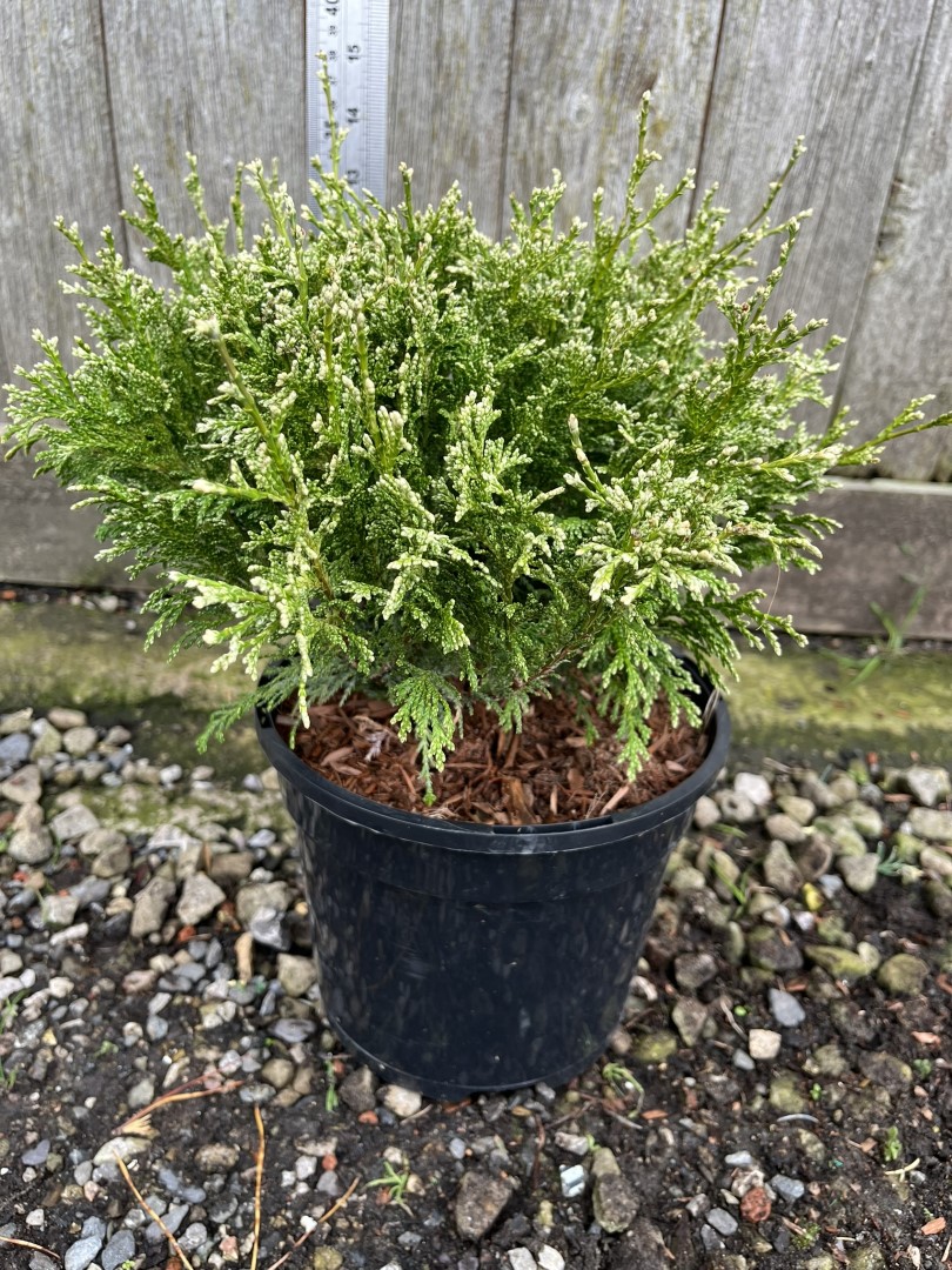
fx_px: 953
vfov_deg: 67.3
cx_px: 476
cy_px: 635
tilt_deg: -30.7
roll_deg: -3.2
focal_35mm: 26
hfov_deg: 53.1
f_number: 1.6
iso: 32
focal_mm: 5.1
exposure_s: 1/145
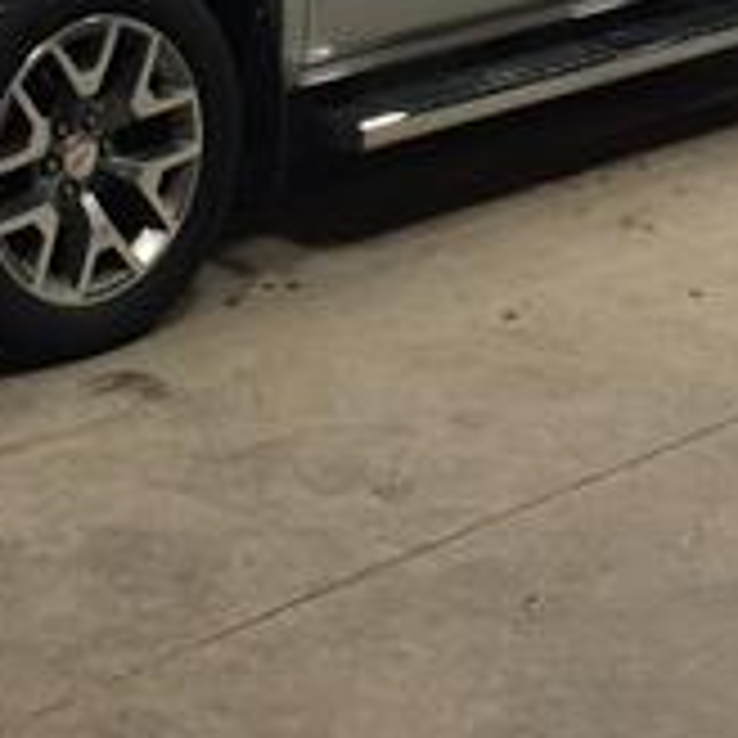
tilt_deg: -6.1
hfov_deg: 17.4
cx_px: 256
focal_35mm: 100
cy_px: -261
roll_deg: +1.5
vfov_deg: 16.3
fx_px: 2412
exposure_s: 1/30
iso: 64
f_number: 2.2
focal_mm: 4.15
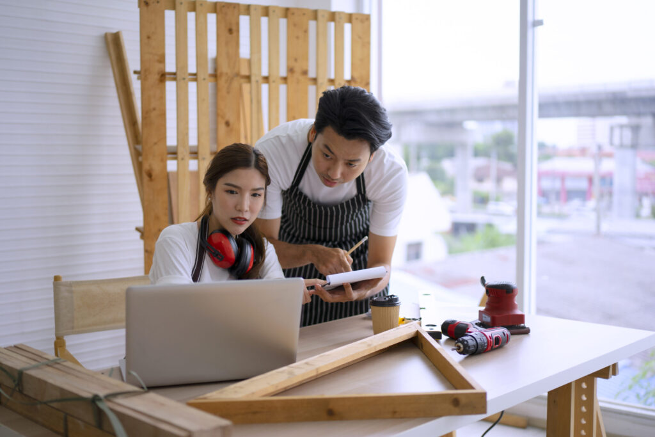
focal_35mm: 45
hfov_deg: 43.6
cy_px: 218
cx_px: 328
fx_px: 819
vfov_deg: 29.9
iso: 160
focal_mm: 45
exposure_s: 1/800
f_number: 1.8
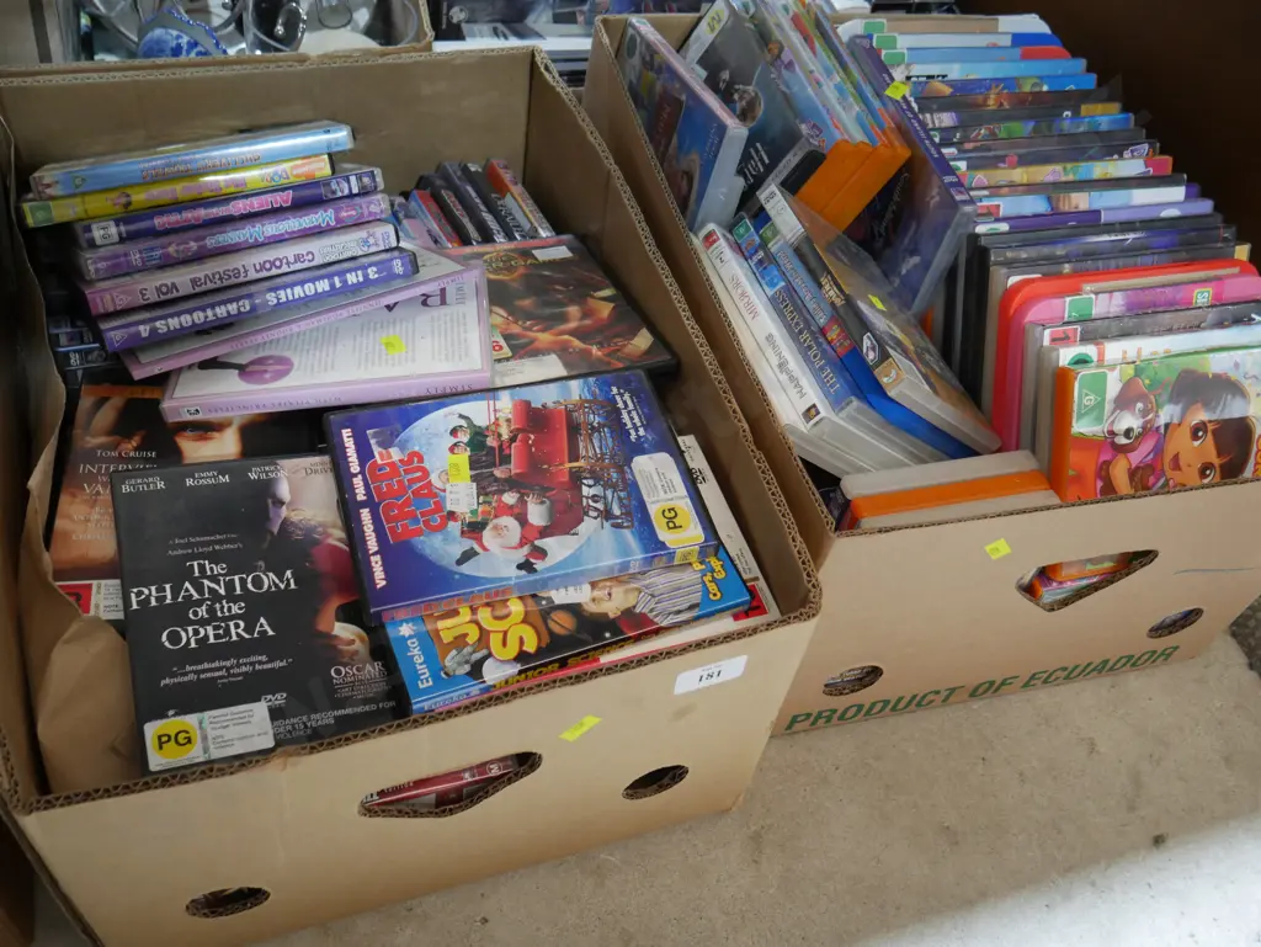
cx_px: 630
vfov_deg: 44.2
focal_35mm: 32
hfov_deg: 56.8
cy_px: 474
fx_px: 1166
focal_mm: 16
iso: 1000
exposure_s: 1/60
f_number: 3.6
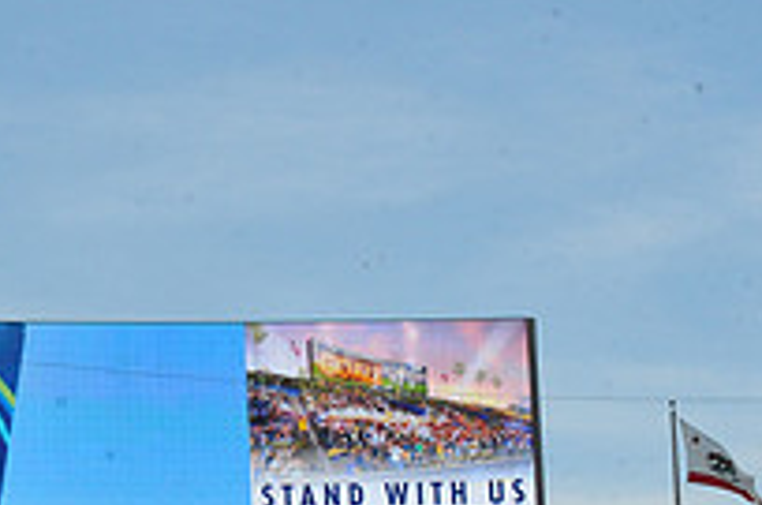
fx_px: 4815
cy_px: 516
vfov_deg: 6.0
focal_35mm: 228
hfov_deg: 9.0
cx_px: -37
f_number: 16
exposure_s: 1/1000
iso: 1600
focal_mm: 80
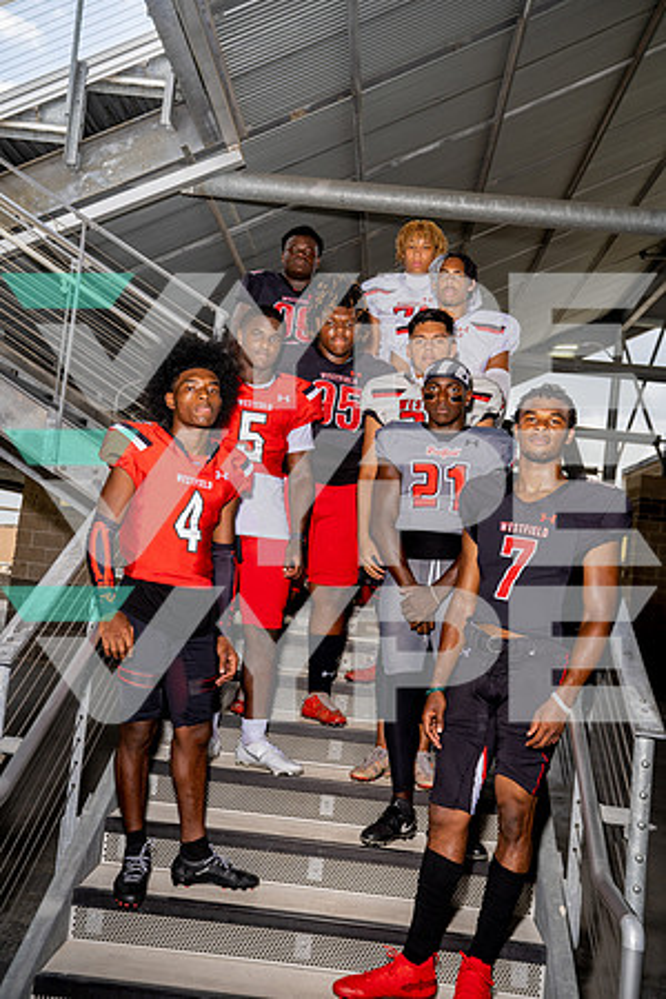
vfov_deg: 51.9
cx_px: 333
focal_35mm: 37
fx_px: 1027
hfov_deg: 35.9
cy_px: 500
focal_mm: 37
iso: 100
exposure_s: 1/250
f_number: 6.3
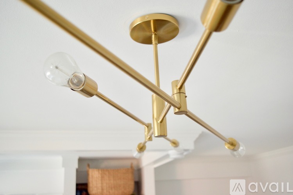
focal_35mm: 39
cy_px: 98
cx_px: 146
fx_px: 317
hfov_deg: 49.6
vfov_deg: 34.2
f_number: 4
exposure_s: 1/60
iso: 560
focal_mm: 26
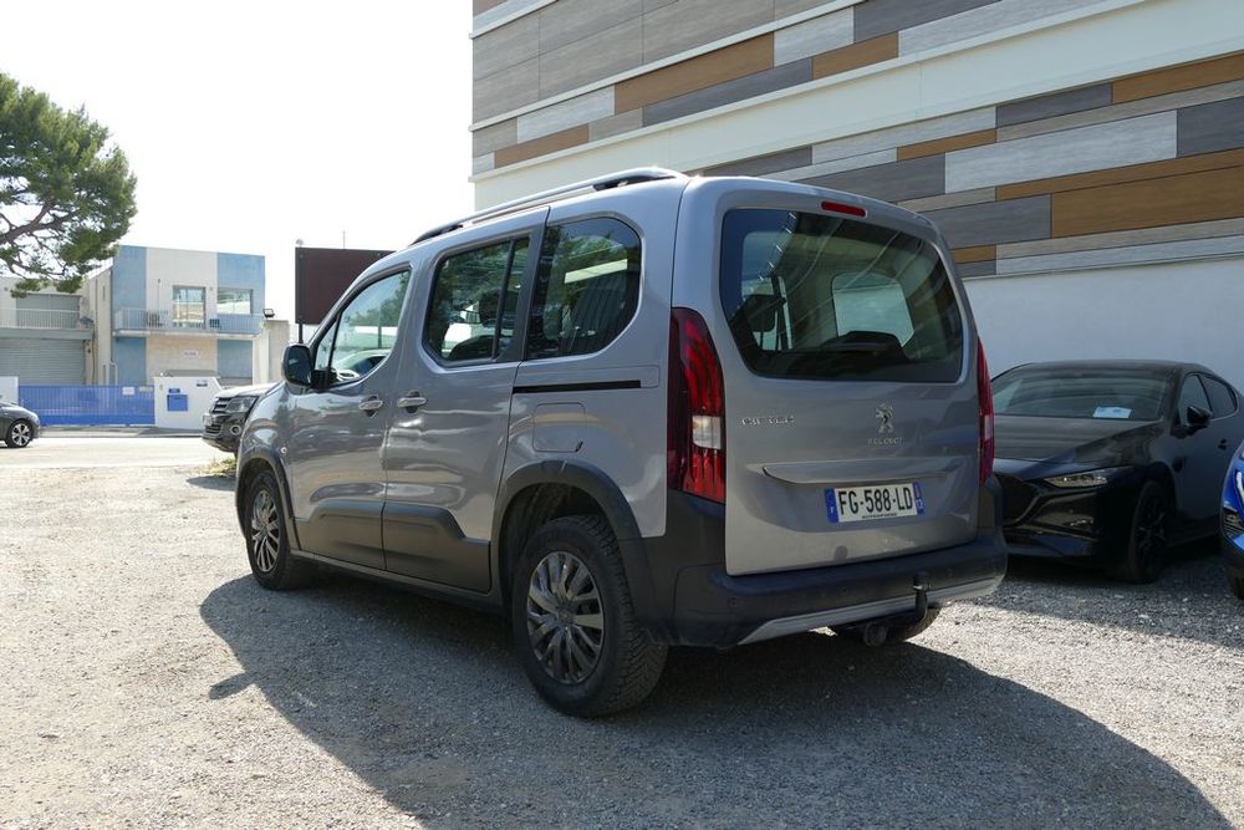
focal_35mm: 30
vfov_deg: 43.6
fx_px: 1037
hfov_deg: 61.9
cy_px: 415
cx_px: 622
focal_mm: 10.85
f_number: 3
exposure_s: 1/640
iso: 125
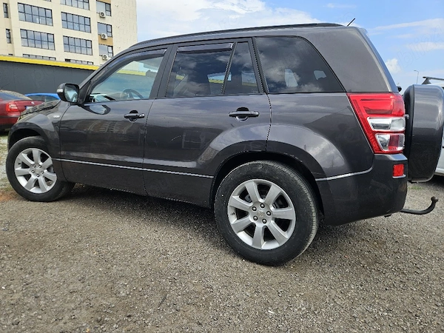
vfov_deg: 58.9
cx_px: 222
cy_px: 166
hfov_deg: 73.9
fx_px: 295
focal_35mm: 23
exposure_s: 1/909
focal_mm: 5.4
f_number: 1.8
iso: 25
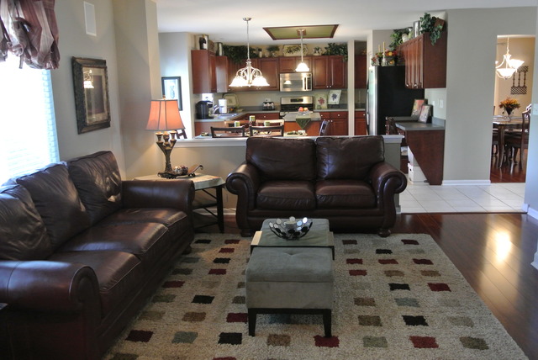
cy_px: 180
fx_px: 464
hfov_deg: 60.2
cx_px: 269
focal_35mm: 31
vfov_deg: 42.4
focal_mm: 11.8
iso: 1100
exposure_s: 1/30
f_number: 3.8
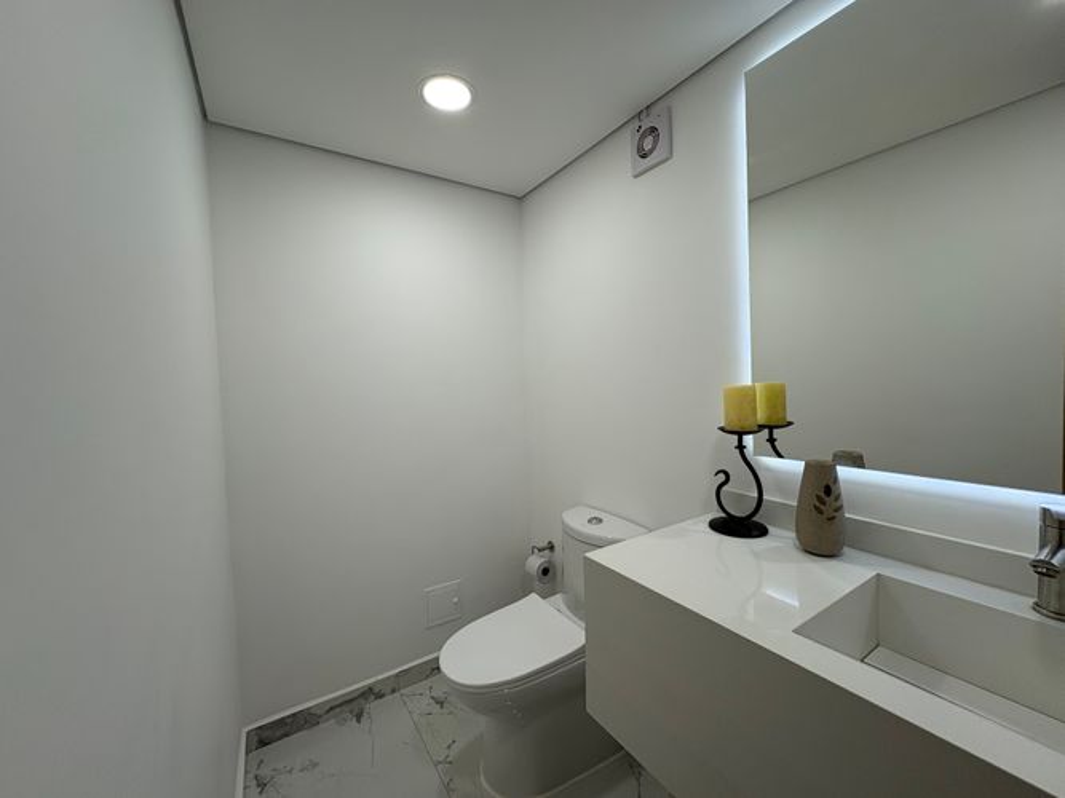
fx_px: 431
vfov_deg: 85.7
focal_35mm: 14
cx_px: 532
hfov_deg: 102.1
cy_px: 399
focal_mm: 2.22
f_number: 2.2
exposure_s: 1/120
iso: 80
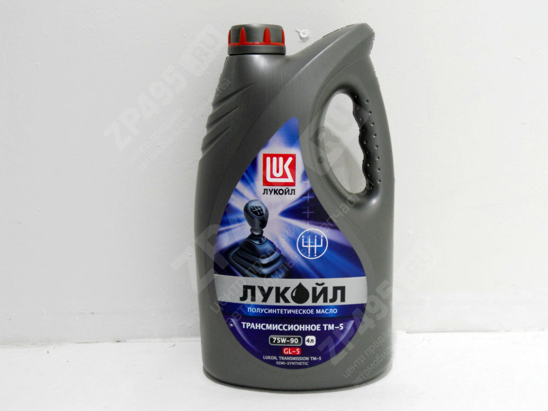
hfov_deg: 49.0
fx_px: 602
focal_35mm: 38
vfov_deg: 37.7
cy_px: 206
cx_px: 274
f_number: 3.9
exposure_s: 1/30
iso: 320
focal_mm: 6.9
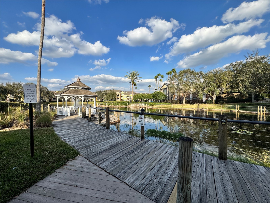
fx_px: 109
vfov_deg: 85.7
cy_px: 102
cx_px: 135
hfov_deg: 102.1
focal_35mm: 14
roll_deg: -0.1
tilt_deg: -0.2
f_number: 2.2
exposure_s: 1/1536
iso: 40
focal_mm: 2.22
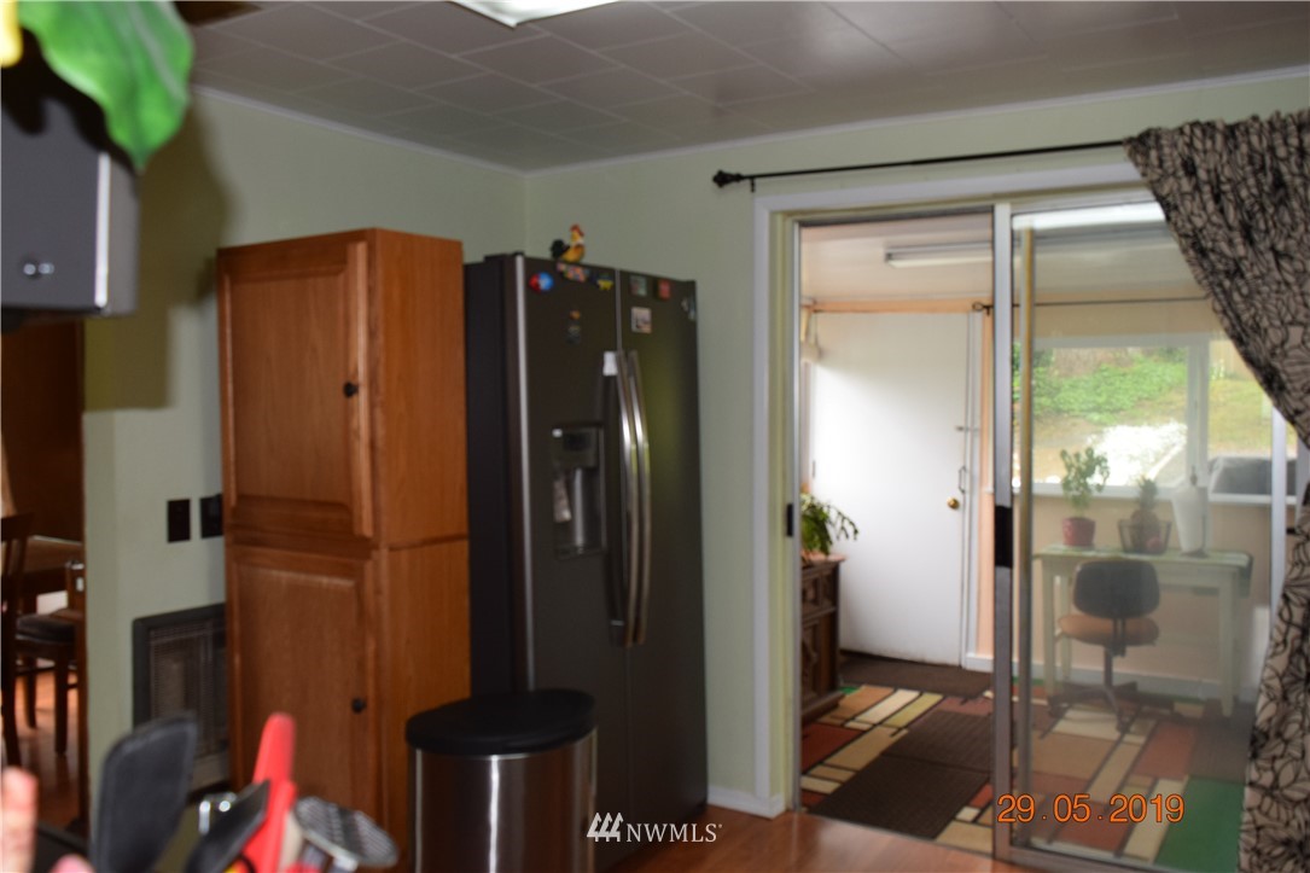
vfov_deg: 43.6
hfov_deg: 61.9
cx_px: 655
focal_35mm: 30
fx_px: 1091
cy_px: 436
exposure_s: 1/100
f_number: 5
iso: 800
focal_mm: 20
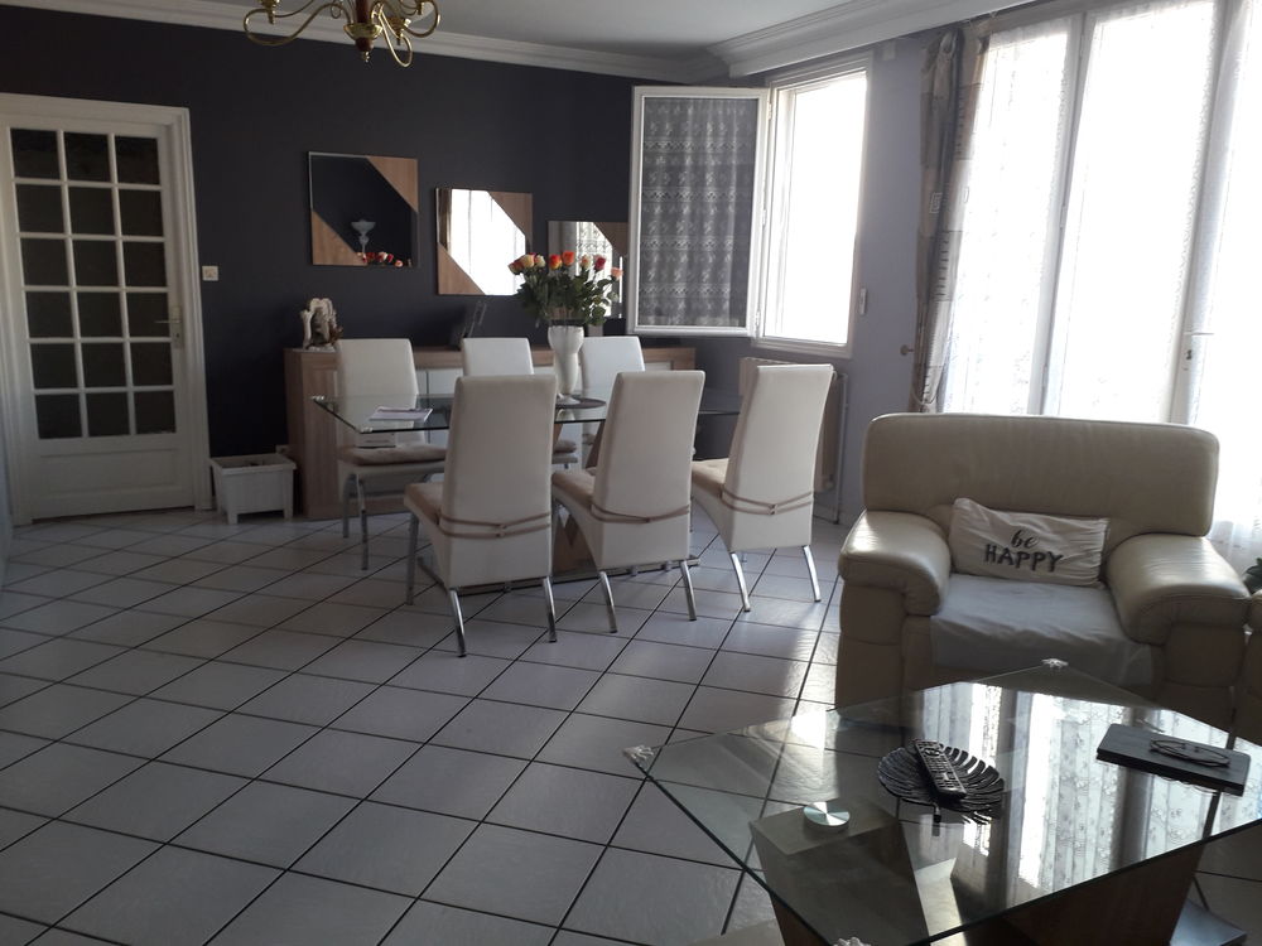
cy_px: 473
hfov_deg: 65.3
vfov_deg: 51.4
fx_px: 984
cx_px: 631
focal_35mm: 27
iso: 50
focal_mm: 3.6
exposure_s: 1/50
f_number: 1.9
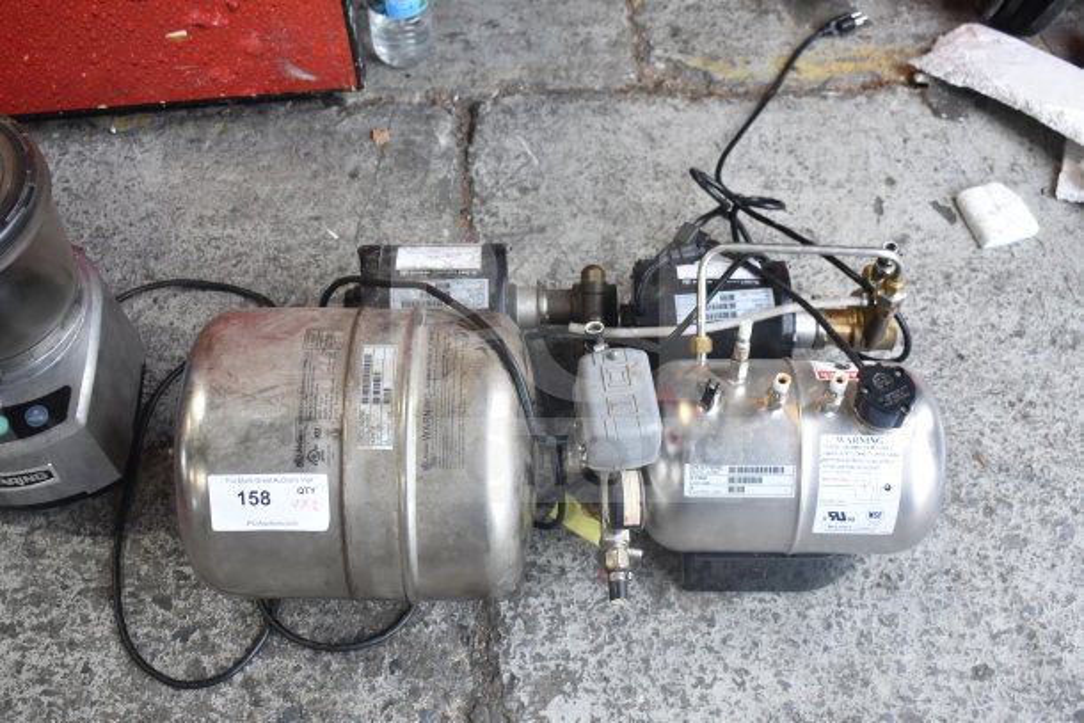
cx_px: 542
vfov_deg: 33.0
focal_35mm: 40
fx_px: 1220
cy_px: 362
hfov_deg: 47.9
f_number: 4
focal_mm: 27
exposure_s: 1/160
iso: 800
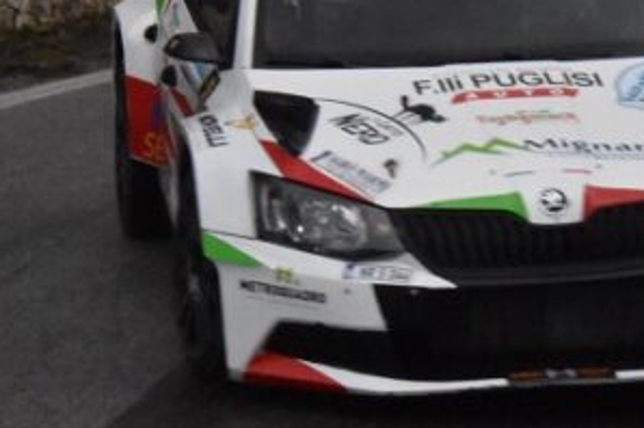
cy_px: 106
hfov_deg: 8.9
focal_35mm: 232
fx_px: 4146
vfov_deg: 5.9
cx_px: 532
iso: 12800
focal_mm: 72
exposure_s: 1/250
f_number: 22
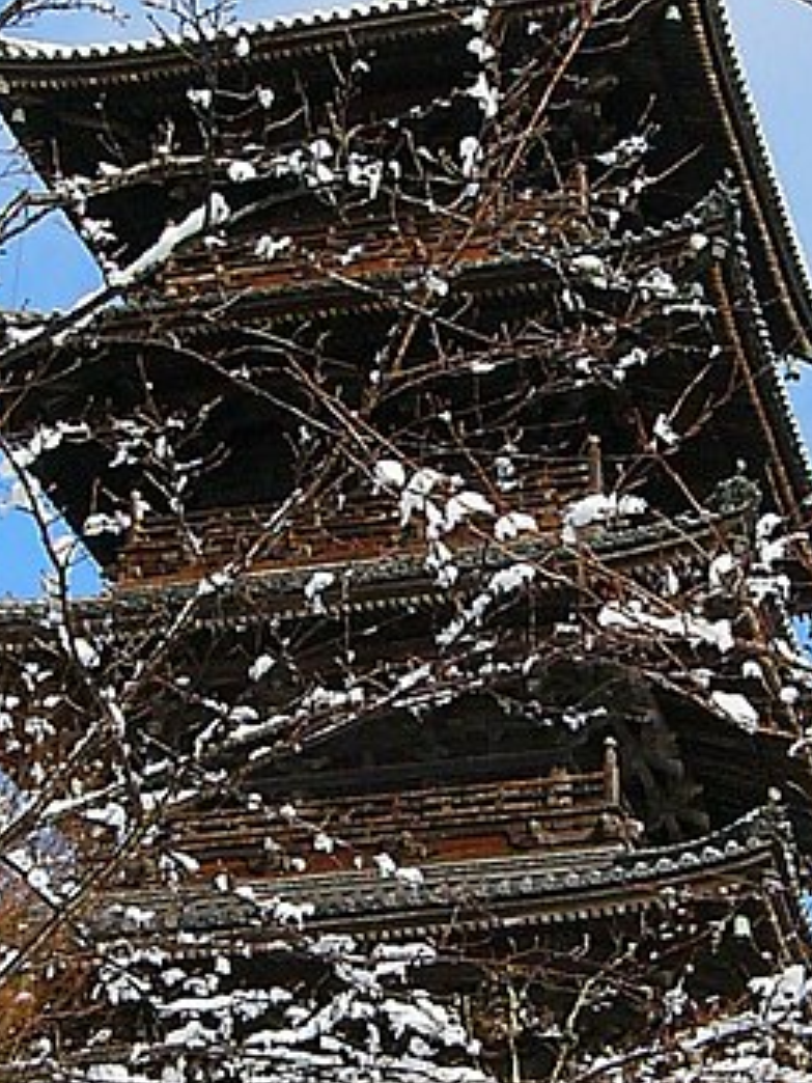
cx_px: 451
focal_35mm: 103
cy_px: 716
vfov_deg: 19.0
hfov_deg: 14.4
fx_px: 3221
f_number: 8
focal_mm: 5.8
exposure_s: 1/250
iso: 100
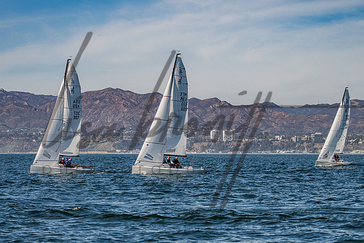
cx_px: 182
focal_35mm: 136
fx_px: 1379
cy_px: 142
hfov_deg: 15.0
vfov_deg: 10.1
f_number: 5.6
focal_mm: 100
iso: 320
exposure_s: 1/3200
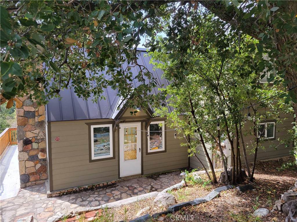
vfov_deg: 53.1
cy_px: 111
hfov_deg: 67.3
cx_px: 148
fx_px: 223
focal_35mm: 26
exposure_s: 1/535
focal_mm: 5.4
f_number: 1.8
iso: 40
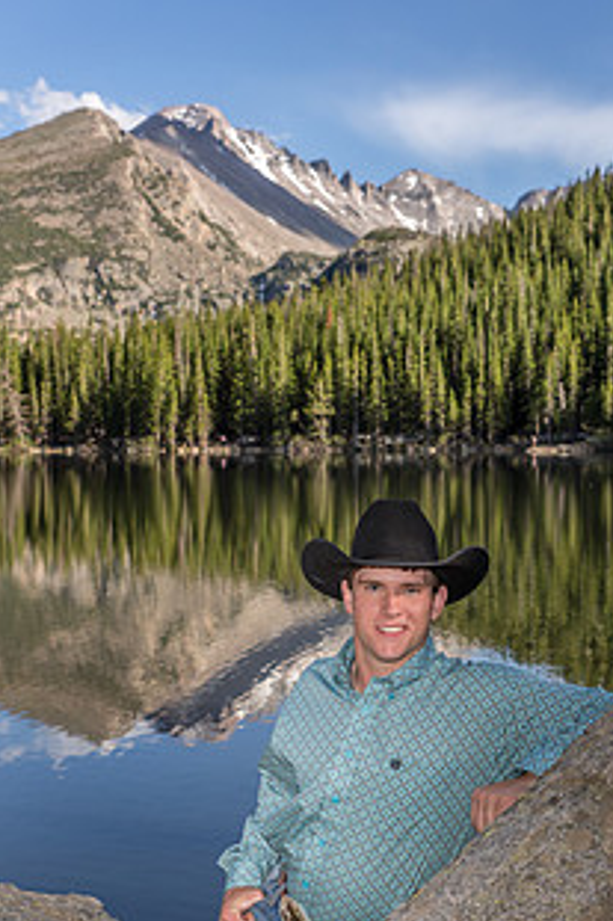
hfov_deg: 24.2
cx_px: 335
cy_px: 570
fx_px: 1432
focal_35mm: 56
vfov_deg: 35.5
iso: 50
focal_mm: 30
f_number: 4.5
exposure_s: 1/160
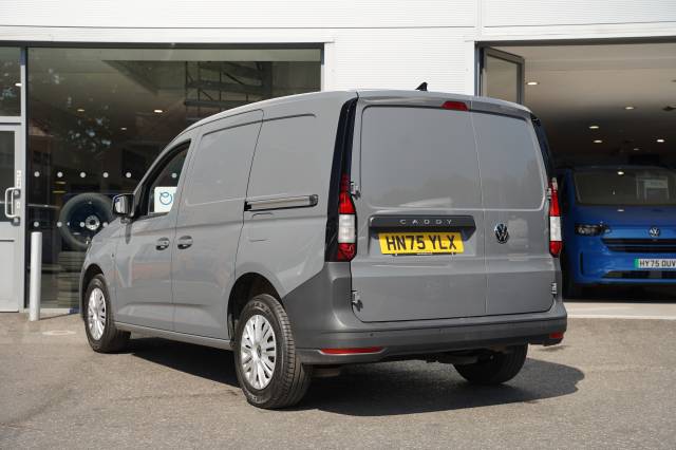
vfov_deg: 27.0
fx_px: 936
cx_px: 338
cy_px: 225
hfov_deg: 39.7
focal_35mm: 50
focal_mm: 49.9
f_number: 5
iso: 100
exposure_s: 1/200
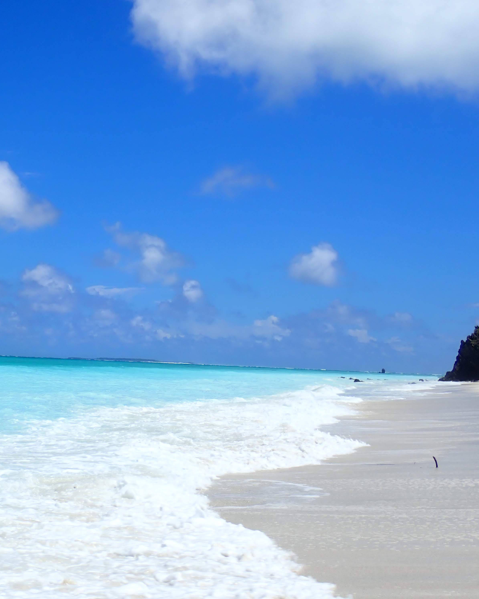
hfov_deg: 25.0
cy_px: 300
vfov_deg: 31.4
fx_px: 1063
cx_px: 103
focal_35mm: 60
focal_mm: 8.41
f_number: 13
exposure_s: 1/160
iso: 100
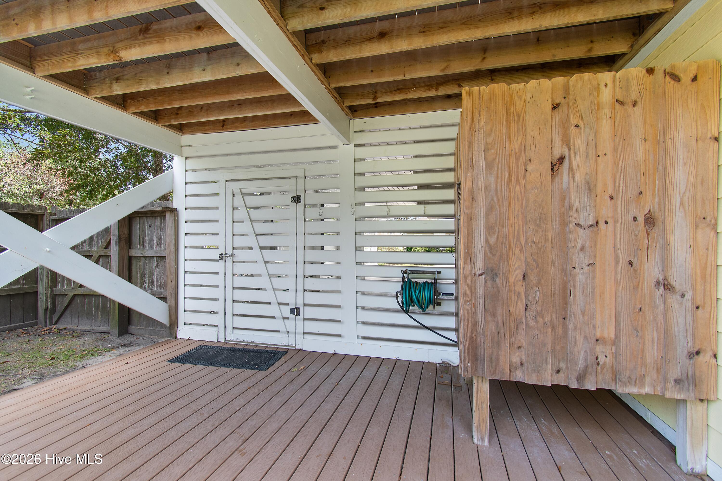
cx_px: 361
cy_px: 240
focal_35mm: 15
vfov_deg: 77.3
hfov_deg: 100.4
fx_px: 301
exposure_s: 1/80
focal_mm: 10
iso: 100
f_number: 4.5
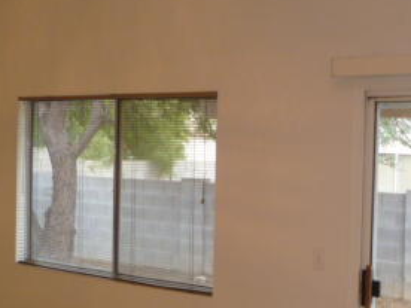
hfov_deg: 29.6
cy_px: 180
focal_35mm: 65
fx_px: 772
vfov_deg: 22.6
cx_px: 277
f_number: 3.3
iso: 200
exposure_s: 1/30
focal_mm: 5
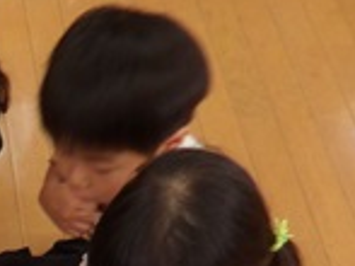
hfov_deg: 19.1
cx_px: -157
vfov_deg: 14.7
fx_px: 943
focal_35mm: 92
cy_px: 427
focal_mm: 4.9
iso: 163
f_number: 3
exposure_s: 1/30
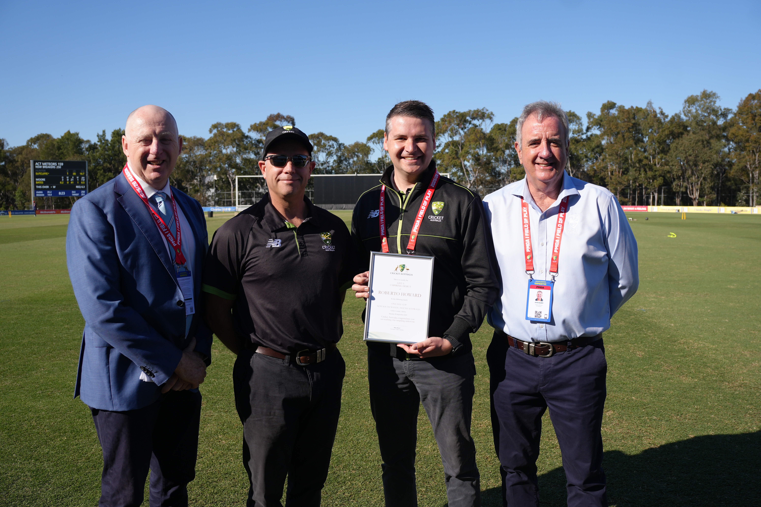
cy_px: 254
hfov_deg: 60.0
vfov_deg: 42.1
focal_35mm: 31
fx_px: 659
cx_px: 380
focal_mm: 20.8
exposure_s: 1/1000
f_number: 4.5
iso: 100
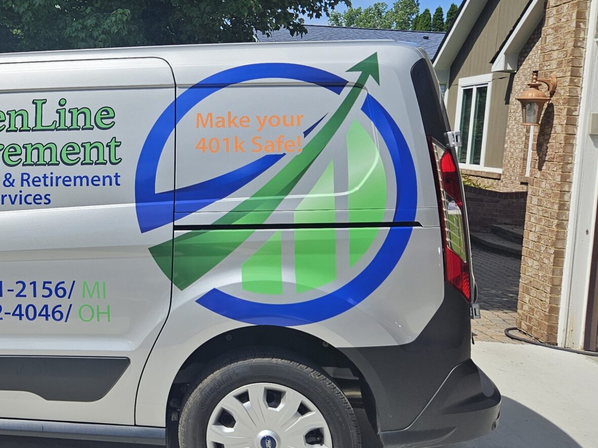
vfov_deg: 29.0
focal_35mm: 50
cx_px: 12
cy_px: 162
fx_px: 864
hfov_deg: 34.9
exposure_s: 1/1672
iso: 25
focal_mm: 5.4
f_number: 1.8
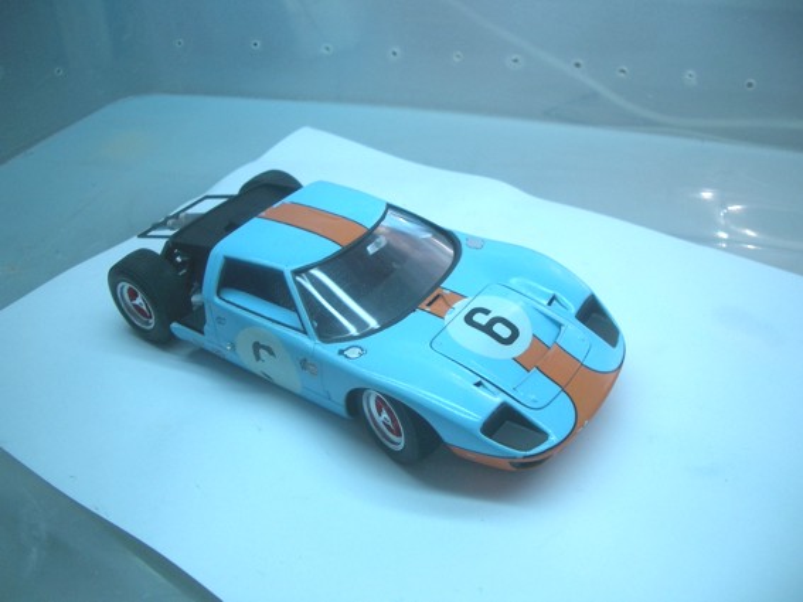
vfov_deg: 40.7
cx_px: 402
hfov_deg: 52.6
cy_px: 301
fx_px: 812
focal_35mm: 35
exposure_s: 1/100
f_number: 2.6
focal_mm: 5.8
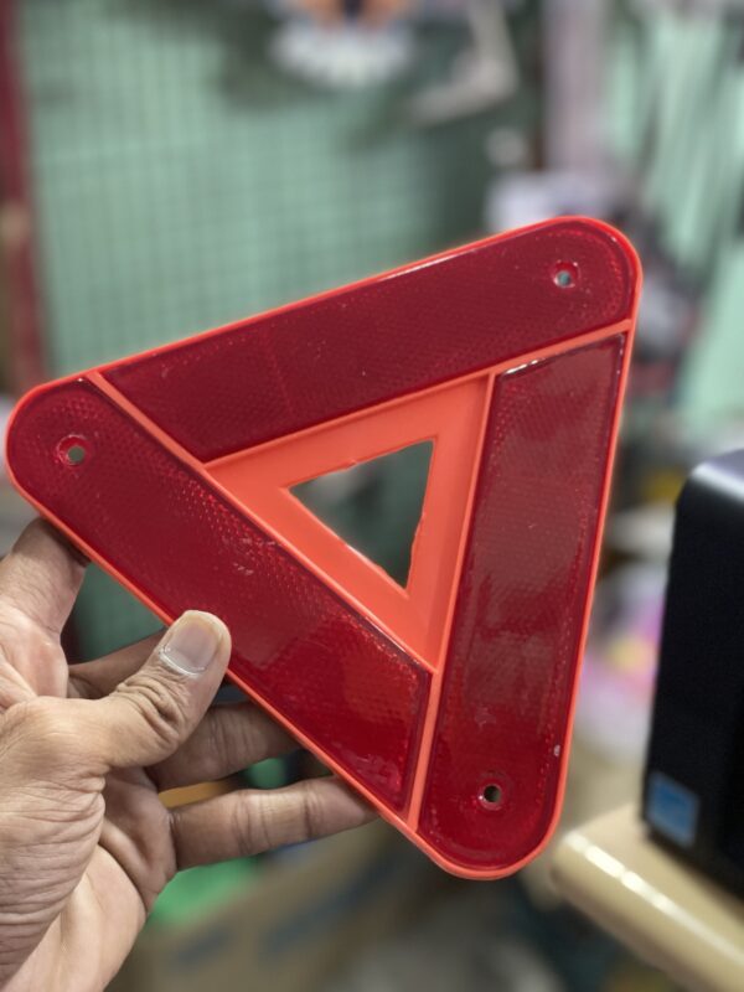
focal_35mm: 52
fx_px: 1490
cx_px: 372
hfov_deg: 28.0
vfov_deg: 36.8
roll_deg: -1.3
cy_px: 496
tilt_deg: -23.4
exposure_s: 1/25
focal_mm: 6
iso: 400
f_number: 2
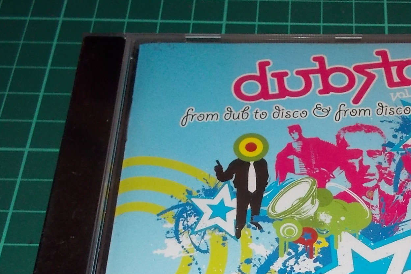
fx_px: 628
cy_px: 273
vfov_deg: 23.6
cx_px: 327
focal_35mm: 55
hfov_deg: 35.1
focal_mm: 4.1
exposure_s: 1/30
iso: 200
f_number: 3.3
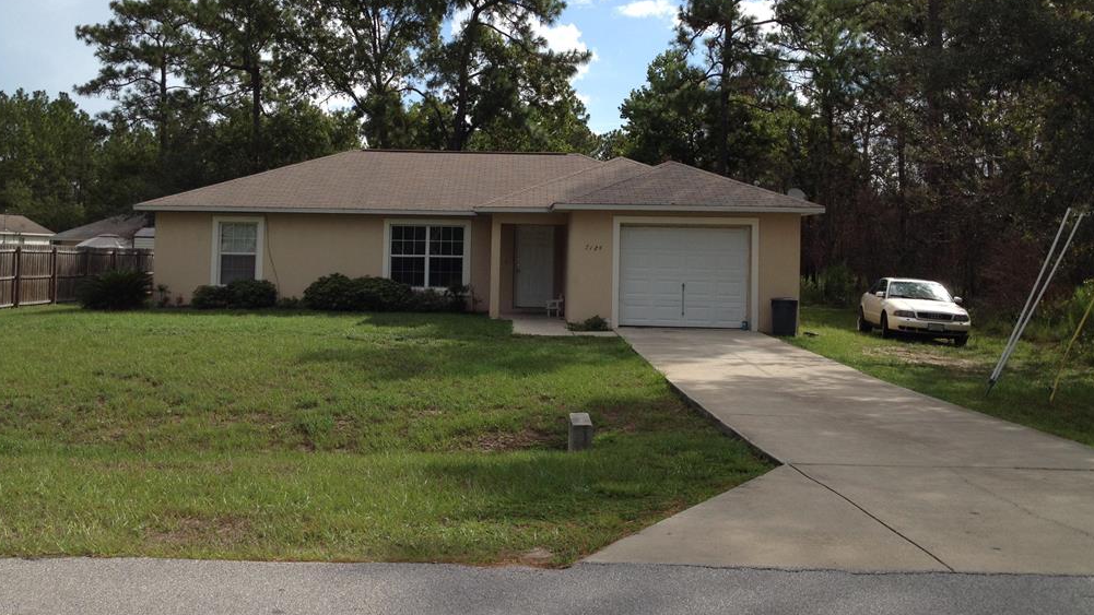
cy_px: 213
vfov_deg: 30.2
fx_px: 1131
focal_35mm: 39
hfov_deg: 51.6
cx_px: 548
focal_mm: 4.28
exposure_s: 1/2045
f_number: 2.4
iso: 50
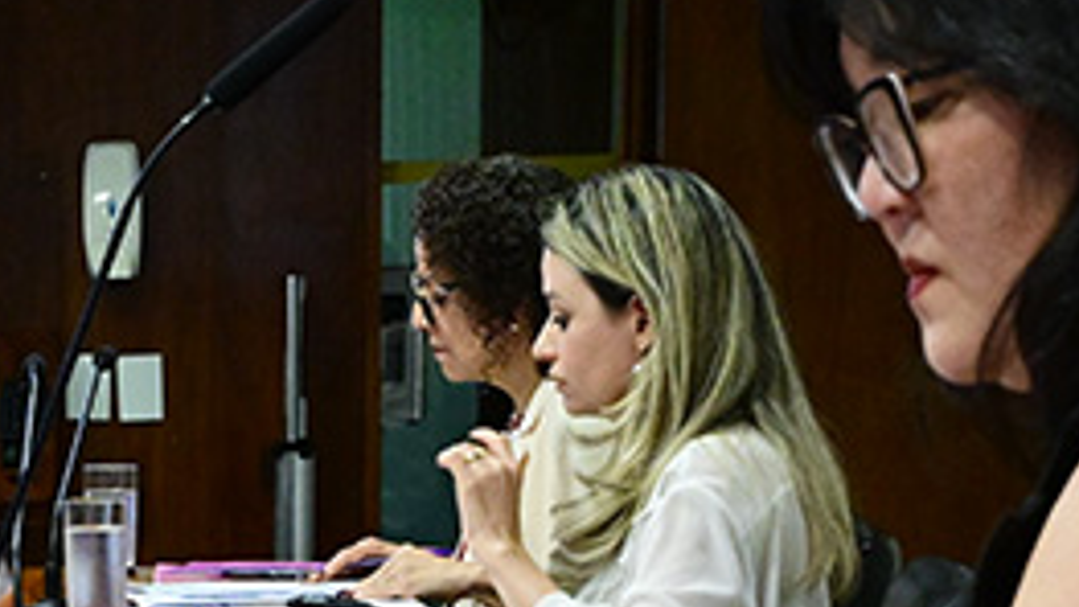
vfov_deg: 9.6
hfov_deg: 17.1
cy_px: 845
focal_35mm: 123
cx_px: 33
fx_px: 3519
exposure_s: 1/200
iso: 4000
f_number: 5.6
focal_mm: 24
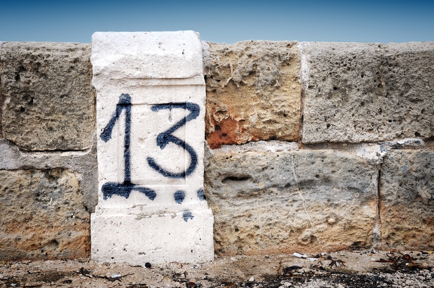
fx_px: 723
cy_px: 144
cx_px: 217
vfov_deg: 22.6
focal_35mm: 60
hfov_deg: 33.4
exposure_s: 1/500
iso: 200
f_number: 4.5
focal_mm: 40
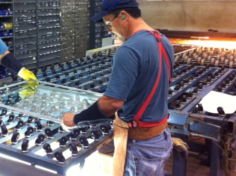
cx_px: 65
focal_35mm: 55
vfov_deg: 26.3
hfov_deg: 34.4
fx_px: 374
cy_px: 52
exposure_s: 1/15
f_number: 2.8
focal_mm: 3.85
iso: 125
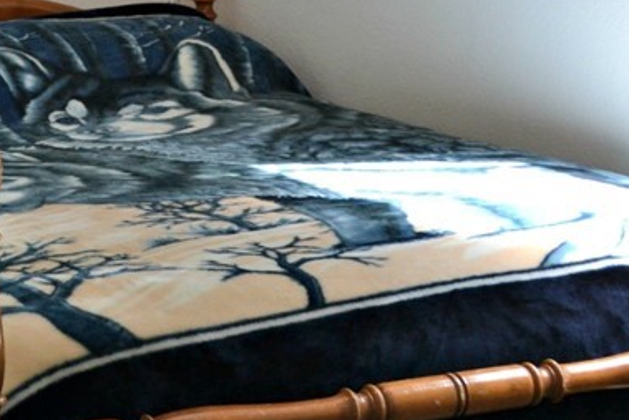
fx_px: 2255
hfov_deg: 15.5
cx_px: -46
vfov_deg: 10.6
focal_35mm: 129
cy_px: 101
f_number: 4.8
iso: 400
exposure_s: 1/100
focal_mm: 30
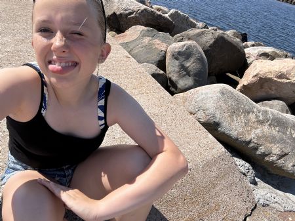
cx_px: 148
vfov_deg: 58.8
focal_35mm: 23
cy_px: 110
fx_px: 196
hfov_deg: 74.0
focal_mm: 2.69
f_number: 1.9
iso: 25
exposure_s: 1/964
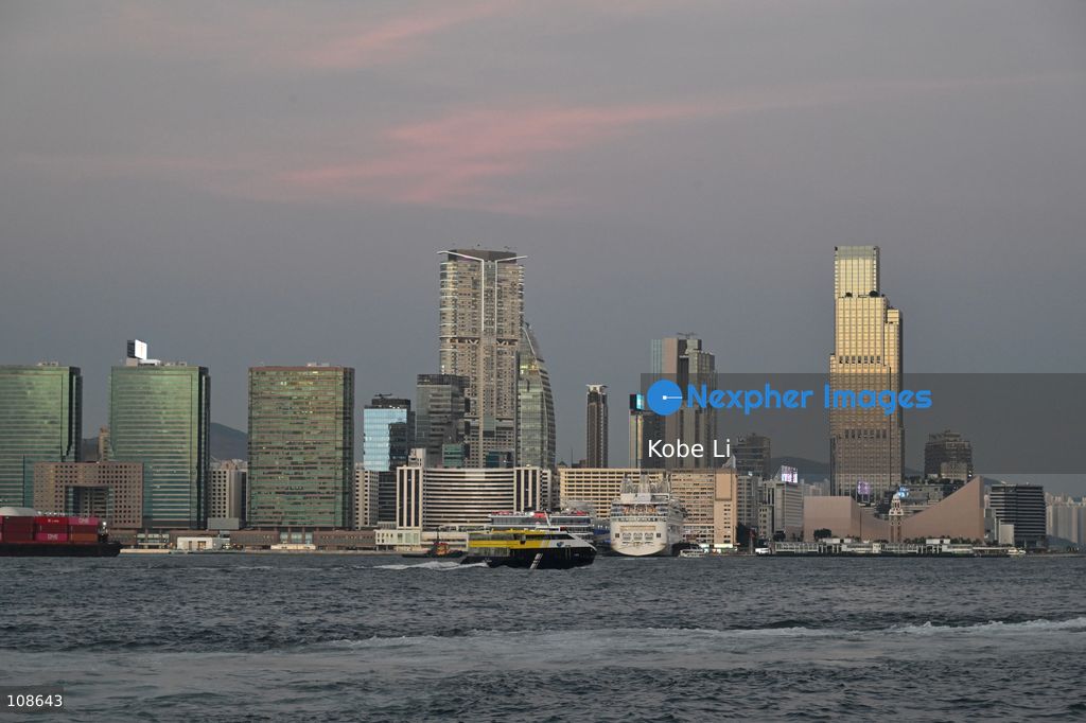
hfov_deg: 20.8
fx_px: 2955
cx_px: 543
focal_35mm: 98
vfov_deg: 14.0
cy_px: 362
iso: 1600
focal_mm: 98
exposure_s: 1/100
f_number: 9
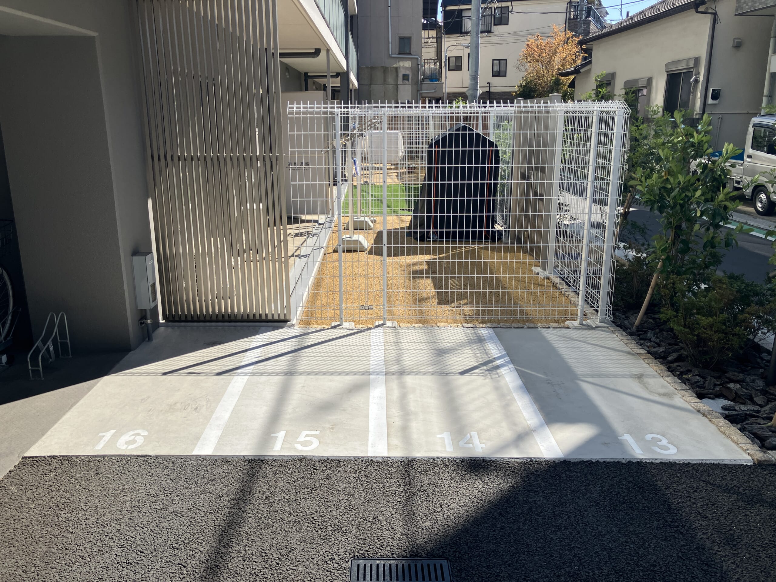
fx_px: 628
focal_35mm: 28
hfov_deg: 63.4
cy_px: 291
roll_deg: +0.4
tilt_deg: -14.8
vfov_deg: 49.7
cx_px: 388
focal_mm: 3.99
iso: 32
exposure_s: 1/1946
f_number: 1.8
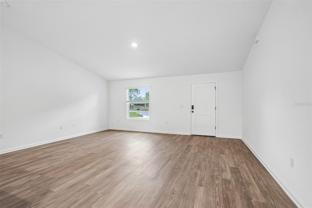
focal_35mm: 16
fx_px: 139
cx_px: 156
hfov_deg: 96.7
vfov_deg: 73.7
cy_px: 104
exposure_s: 1/15
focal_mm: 16
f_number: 8
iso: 400
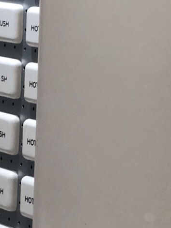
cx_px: 154
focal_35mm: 221
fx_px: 1456
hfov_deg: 6.7
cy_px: -147
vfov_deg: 8.7
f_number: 2.4
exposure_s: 1/58
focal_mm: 6
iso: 50
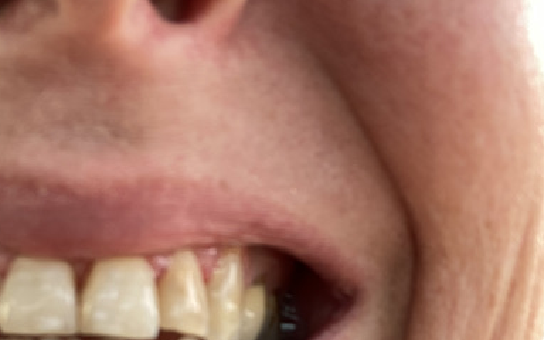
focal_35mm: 65
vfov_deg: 19.1
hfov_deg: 31.5
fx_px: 964
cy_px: 381
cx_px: 228
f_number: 2.2
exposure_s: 1/100
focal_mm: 2.71
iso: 32
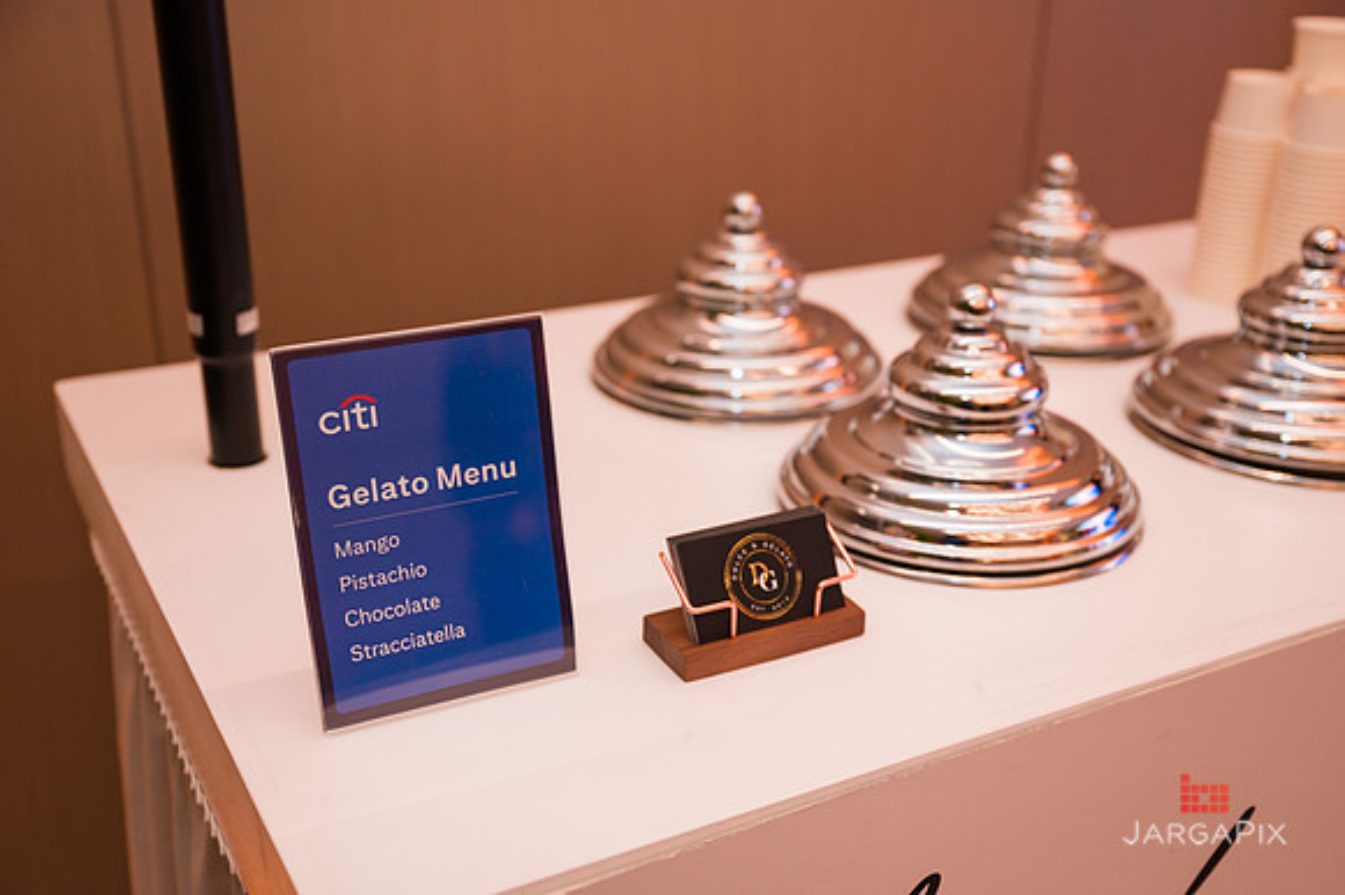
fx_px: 1470
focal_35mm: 39
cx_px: 687
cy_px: 451
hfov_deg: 49.2
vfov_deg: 33.9
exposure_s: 1/160
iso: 800
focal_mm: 38
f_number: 3.2
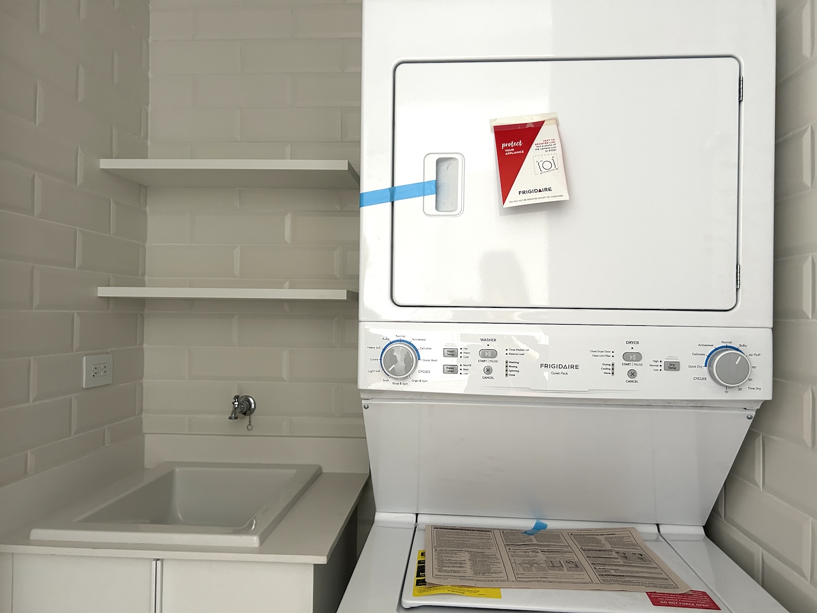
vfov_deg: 53.1
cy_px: 306
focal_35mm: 26
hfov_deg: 67.3
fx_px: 614
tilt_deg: +0.4
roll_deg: +0.0
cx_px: 408
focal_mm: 5.7
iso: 200
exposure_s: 1/60
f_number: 1.5
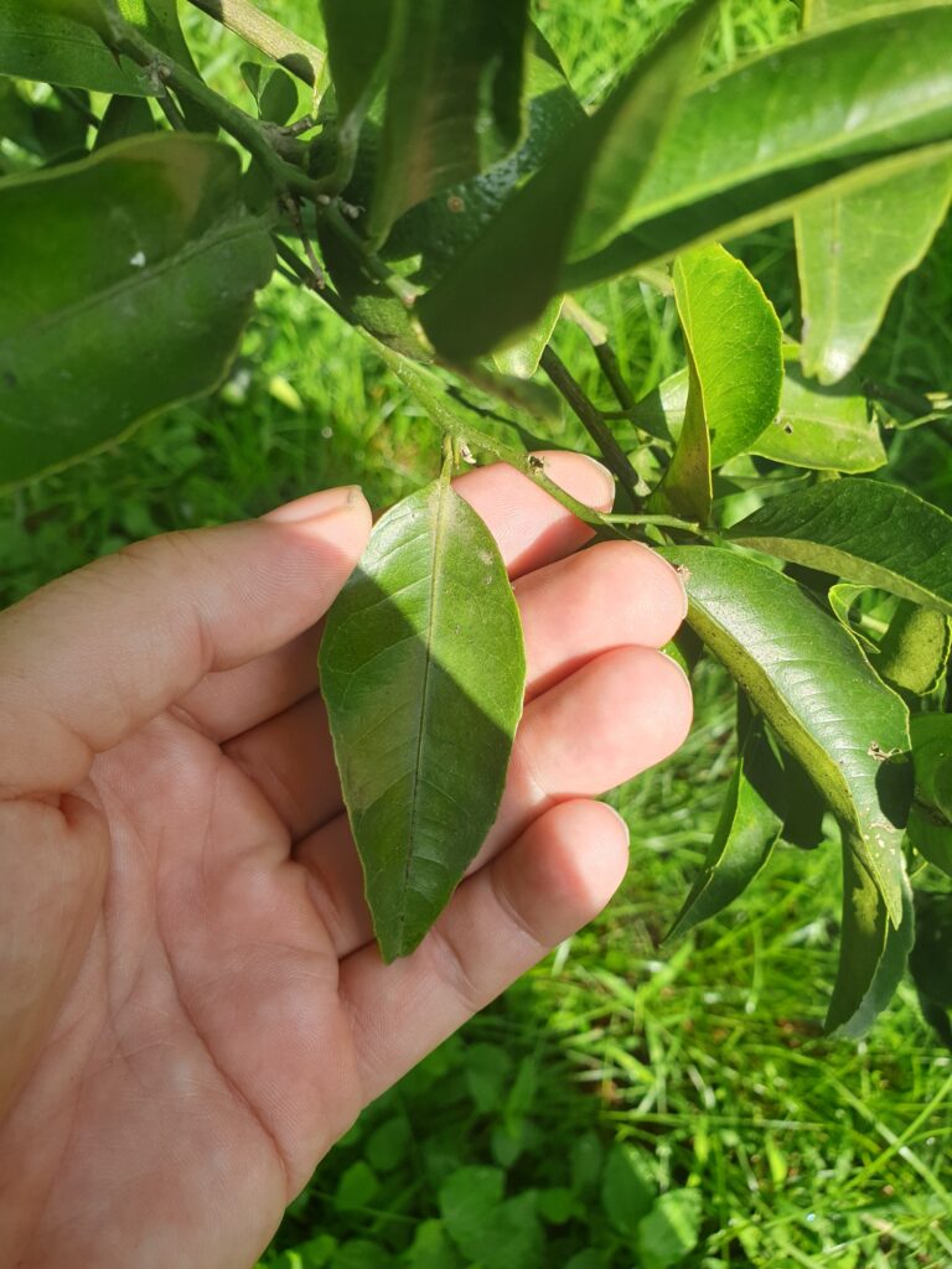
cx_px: 476
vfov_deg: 67.3
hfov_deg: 53.1
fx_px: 953
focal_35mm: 26
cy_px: 634
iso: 50
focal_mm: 4.3
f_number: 2.4
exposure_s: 1/611
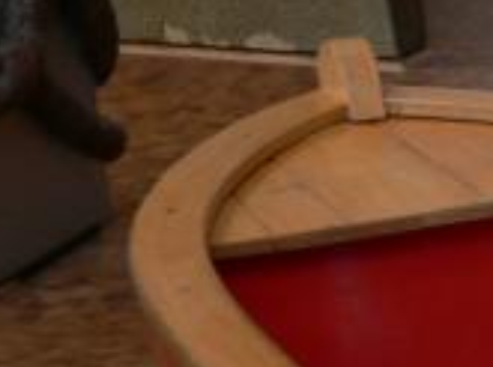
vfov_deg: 10.5
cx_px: 813
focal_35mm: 140
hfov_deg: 13.1
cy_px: 230
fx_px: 1990
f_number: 2.8
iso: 100
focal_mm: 6
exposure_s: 1/25
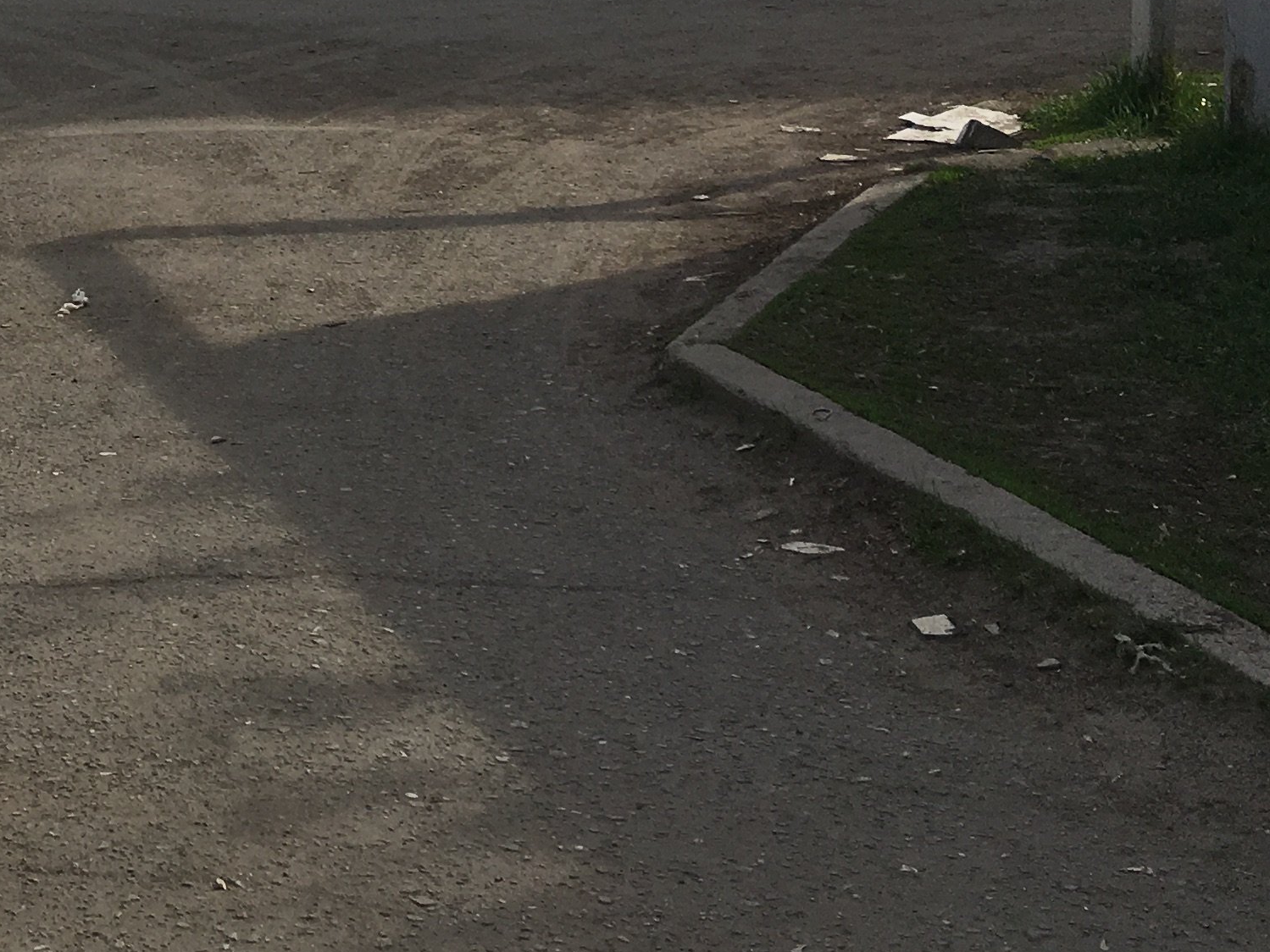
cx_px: -247
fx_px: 2861
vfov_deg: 18.2
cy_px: -80
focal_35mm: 78
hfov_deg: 23.0
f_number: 2.2
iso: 25
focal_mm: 4.15
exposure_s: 1/2079
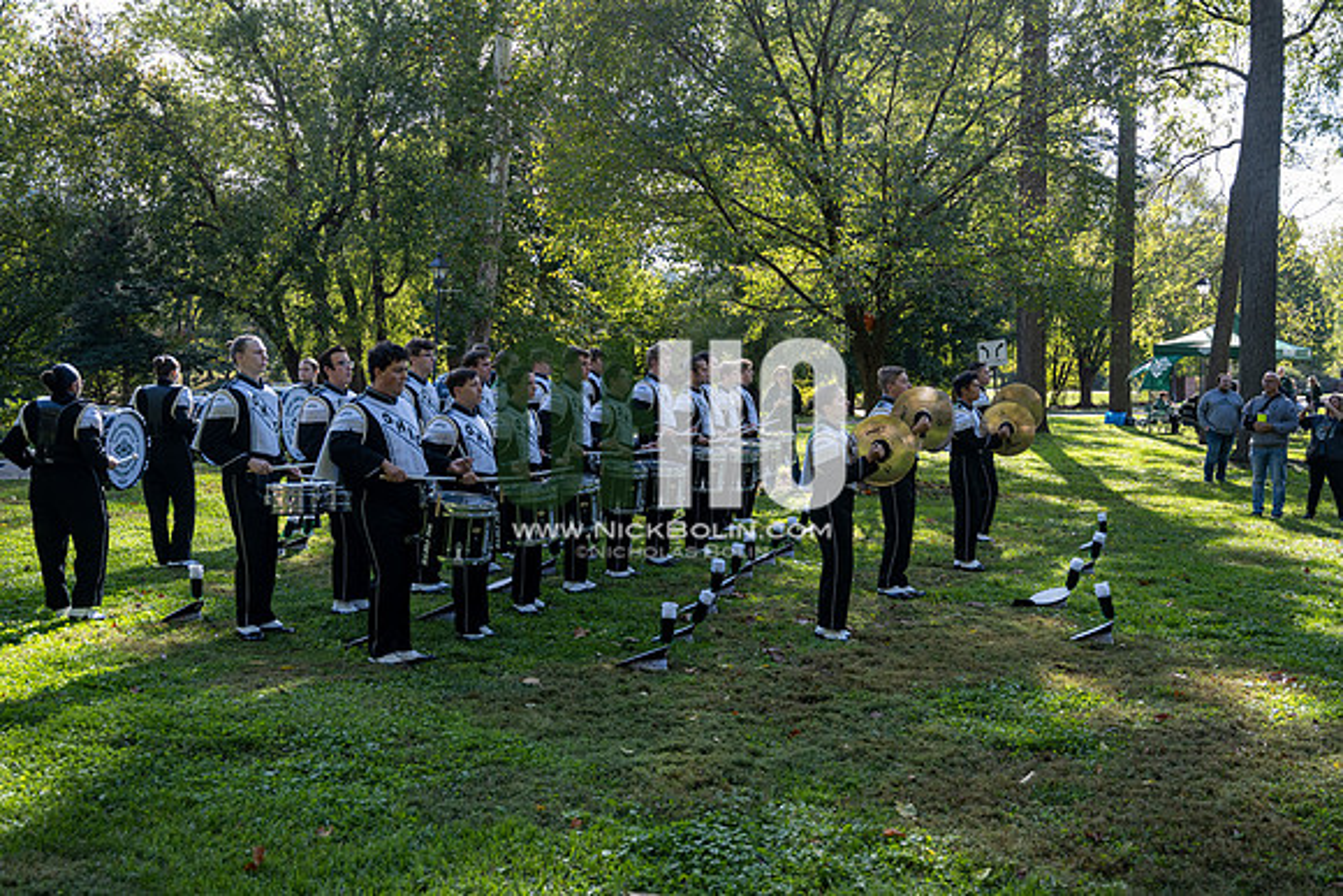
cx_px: 672
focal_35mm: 38
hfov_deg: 50.7
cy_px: 448
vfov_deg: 35.1
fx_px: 1418
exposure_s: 1/500
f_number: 4
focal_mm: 38
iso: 320
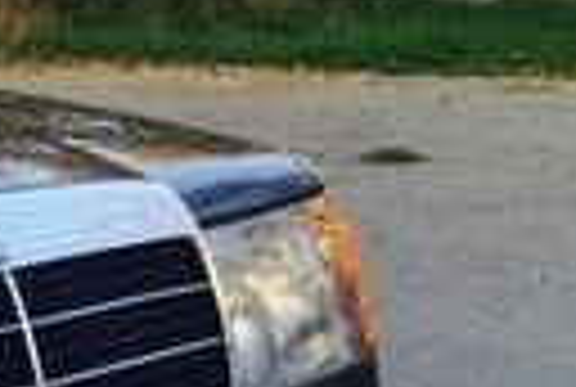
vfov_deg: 8.8
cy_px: 511
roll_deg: +0.9
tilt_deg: -15.6
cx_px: -819
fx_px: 2486
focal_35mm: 155
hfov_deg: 11.1
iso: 32
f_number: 2.2
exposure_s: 1/373
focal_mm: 4.15
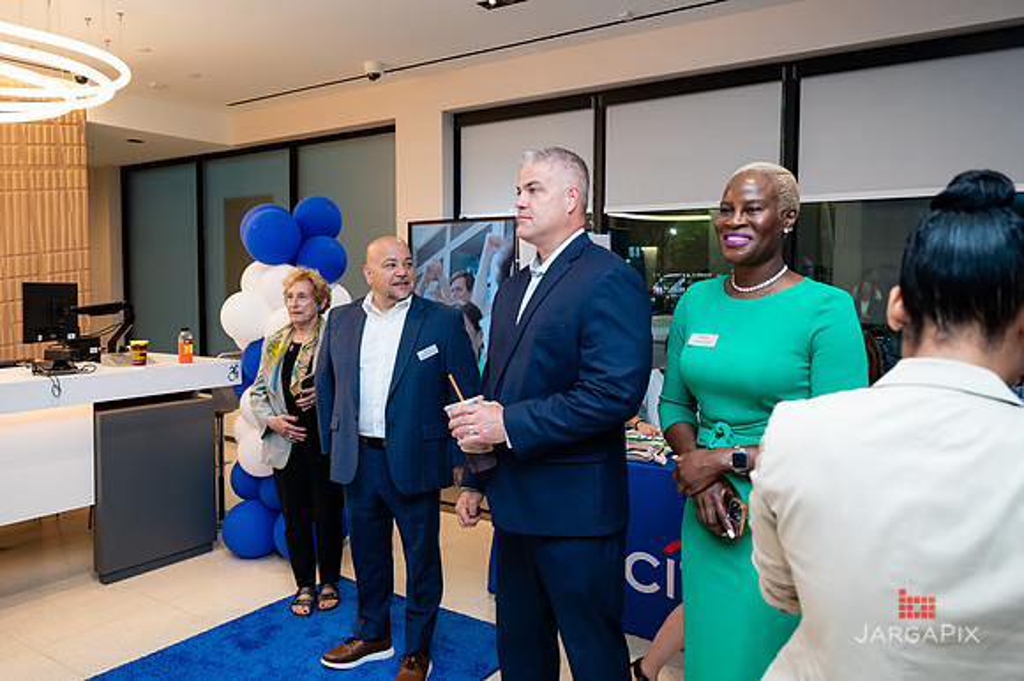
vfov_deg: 45.9
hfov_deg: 64.9
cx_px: 485
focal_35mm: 28
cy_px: 323
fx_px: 805
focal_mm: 26.5
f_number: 4
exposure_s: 1/160
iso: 400
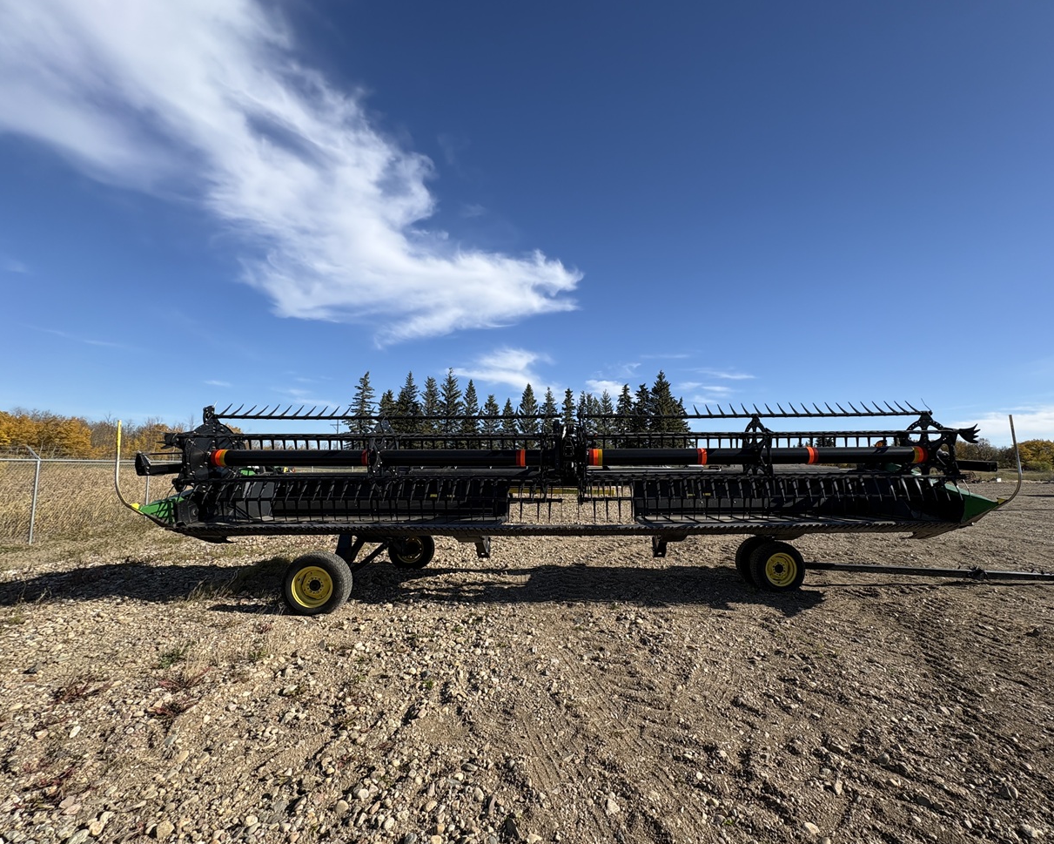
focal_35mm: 15
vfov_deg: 84.0
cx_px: 577
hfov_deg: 96.5
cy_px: 431
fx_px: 468
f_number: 2.2
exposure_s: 1/1832
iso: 50
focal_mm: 2.22
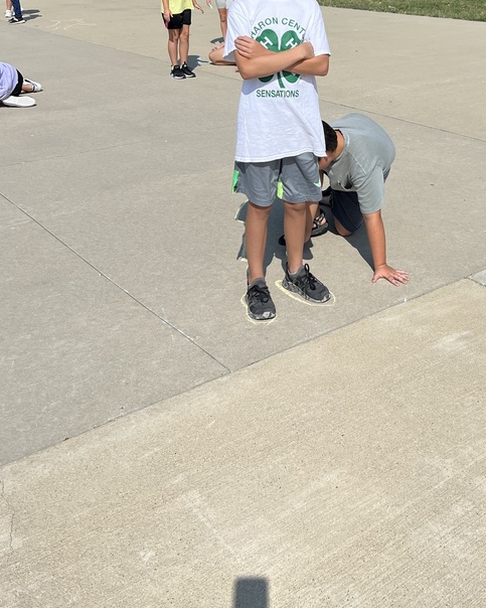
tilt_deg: -13.8
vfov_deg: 41.2
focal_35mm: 43
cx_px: 348
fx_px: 773
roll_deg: +0.6
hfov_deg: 34.3
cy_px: 126
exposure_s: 1/8000
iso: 50
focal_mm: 5.7
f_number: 1.5
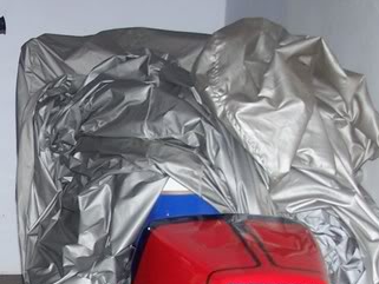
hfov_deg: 15.1
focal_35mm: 127
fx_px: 1391
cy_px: 351
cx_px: -58
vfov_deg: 11.4
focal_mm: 8.5
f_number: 3.2
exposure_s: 1/60
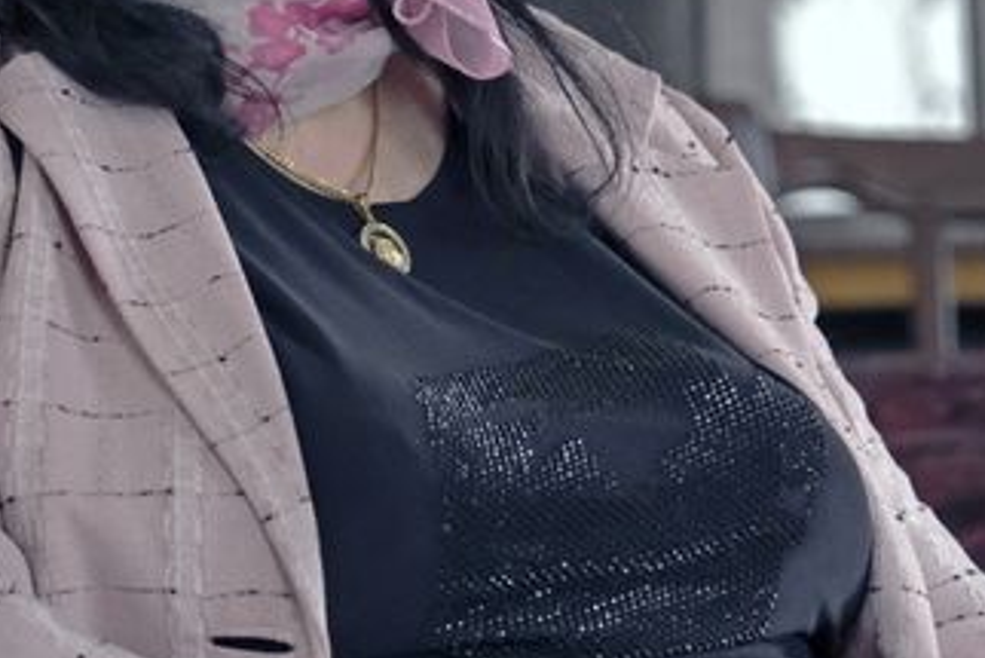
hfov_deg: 7.7
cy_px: 136
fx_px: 7336
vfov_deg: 5.1
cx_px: 930
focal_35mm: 268
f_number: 3.2
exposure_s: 1/80
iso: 3200
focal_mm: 55
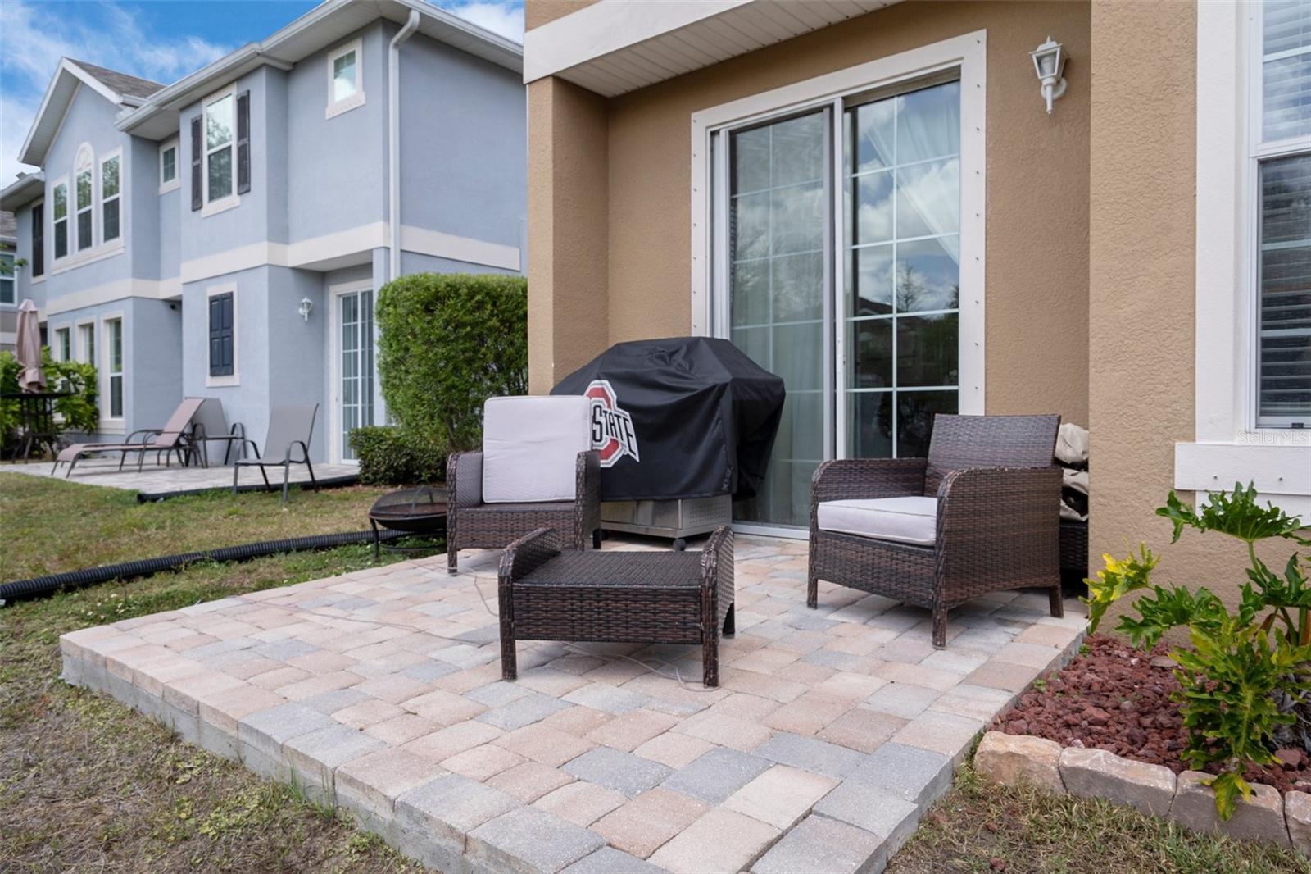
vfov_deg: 57.2
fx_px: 801
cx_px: 656
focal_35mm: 22
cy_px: 437
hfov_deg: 78.6
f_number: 9
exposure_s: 1/60
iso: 320
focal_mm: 22
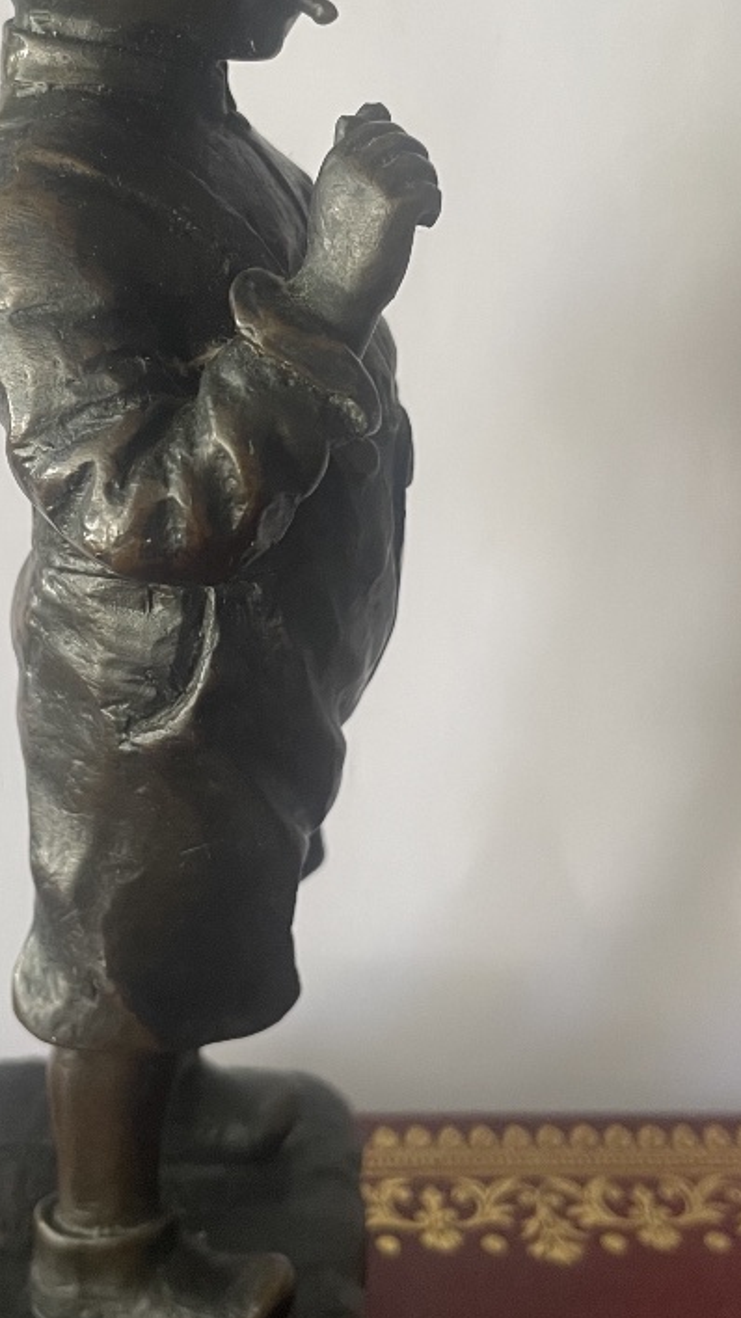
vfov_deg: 42.8
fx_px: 1677
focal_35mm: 48
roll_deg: -3.1
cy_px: 549
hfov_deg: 24.7
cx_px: 227
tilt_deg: -22.9
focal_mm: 4.2
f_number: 1.6
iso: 125
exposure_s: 1/99
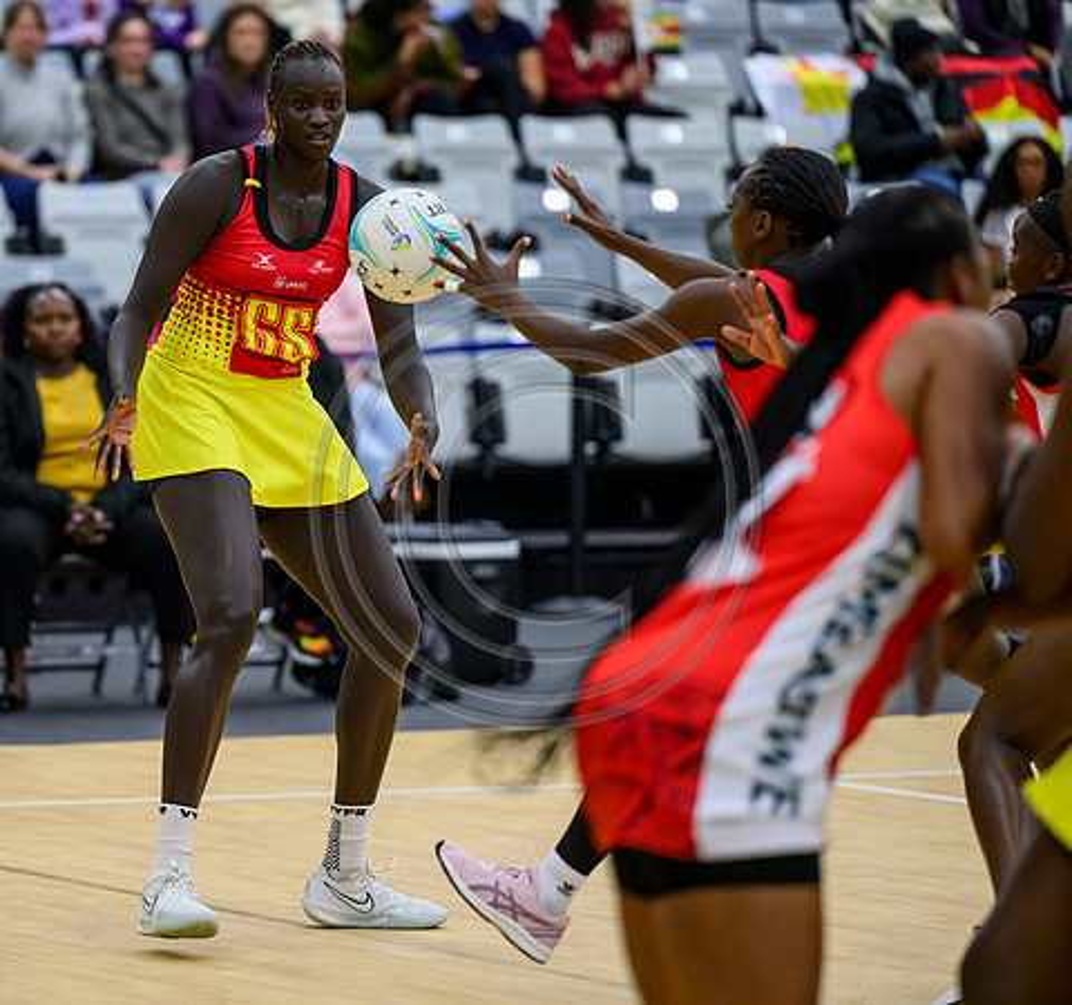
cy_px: 502
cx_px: 319
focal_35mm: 246
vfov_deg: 6.9
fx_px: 8370
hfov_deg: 7.3
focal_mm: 200
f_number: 3.2
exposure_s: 1/1000
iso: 4000
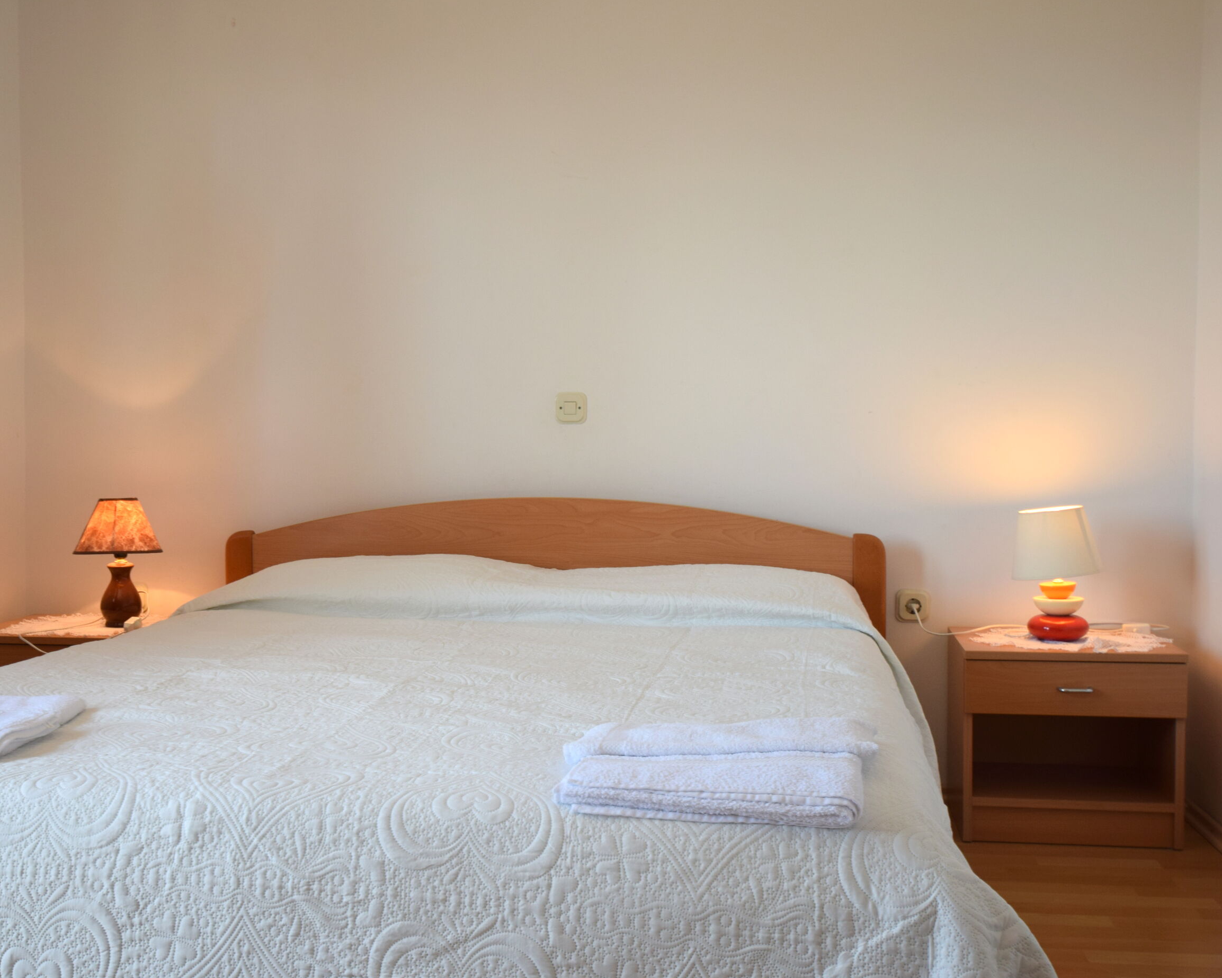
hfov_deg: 44.6
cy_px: 488
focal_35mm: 41
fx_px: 1483
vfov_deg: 36.5
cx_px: 504
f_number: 5
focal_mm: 24
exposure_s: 1/100
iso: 400
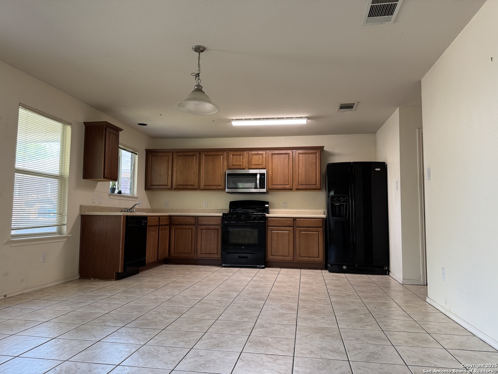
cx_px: 249
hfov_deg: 71.6
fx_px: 345
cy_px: 187
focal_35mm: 24
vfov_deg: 56.8
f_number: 1.78
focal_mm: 6.76
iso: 200
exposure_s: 1/120
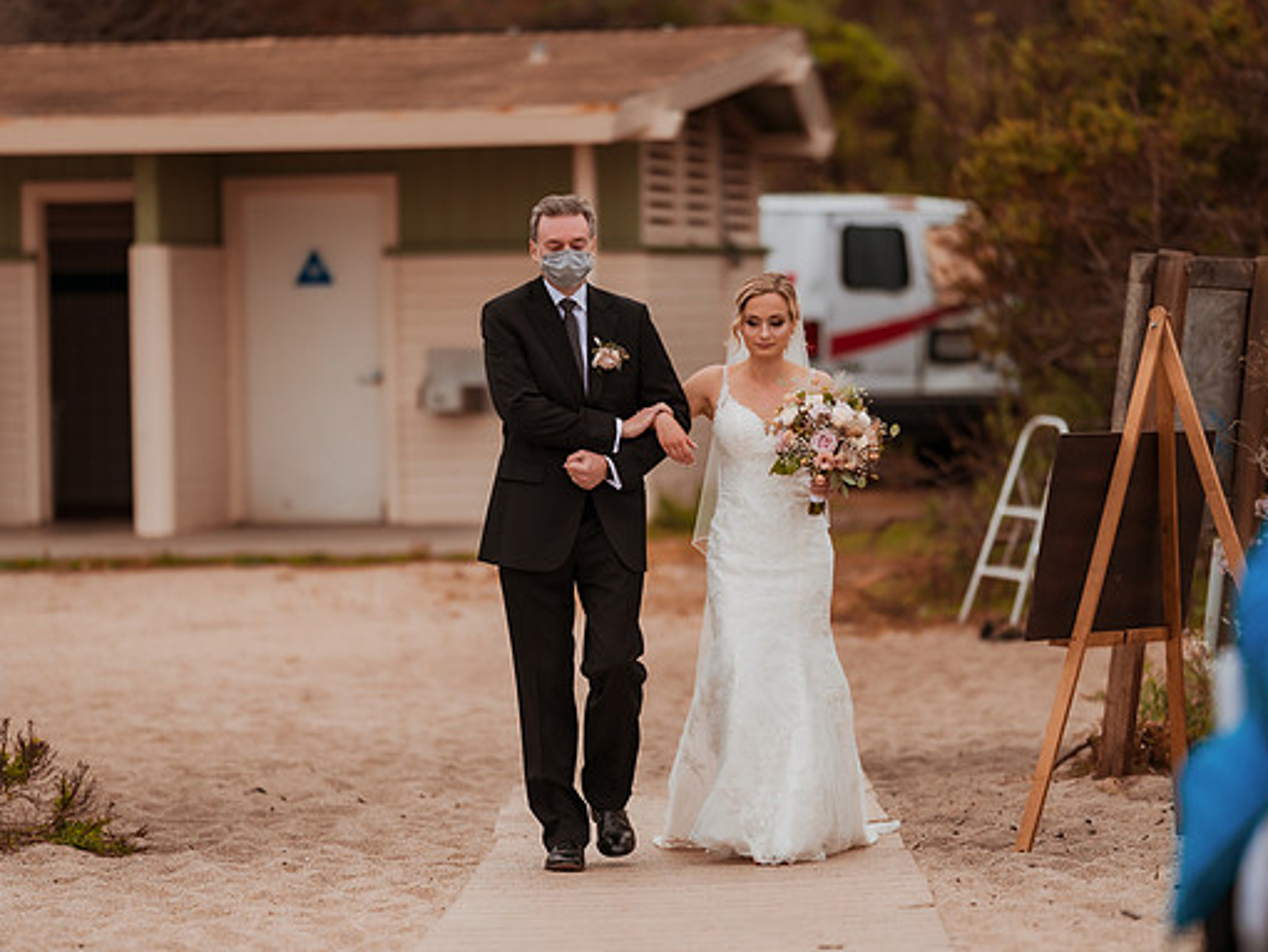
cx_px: 652
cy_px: 502
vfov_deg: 9.6
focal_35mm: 155
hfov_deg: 12.7
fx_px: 5680
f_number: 1.8
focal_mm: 135
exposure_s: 1/3200
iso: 500
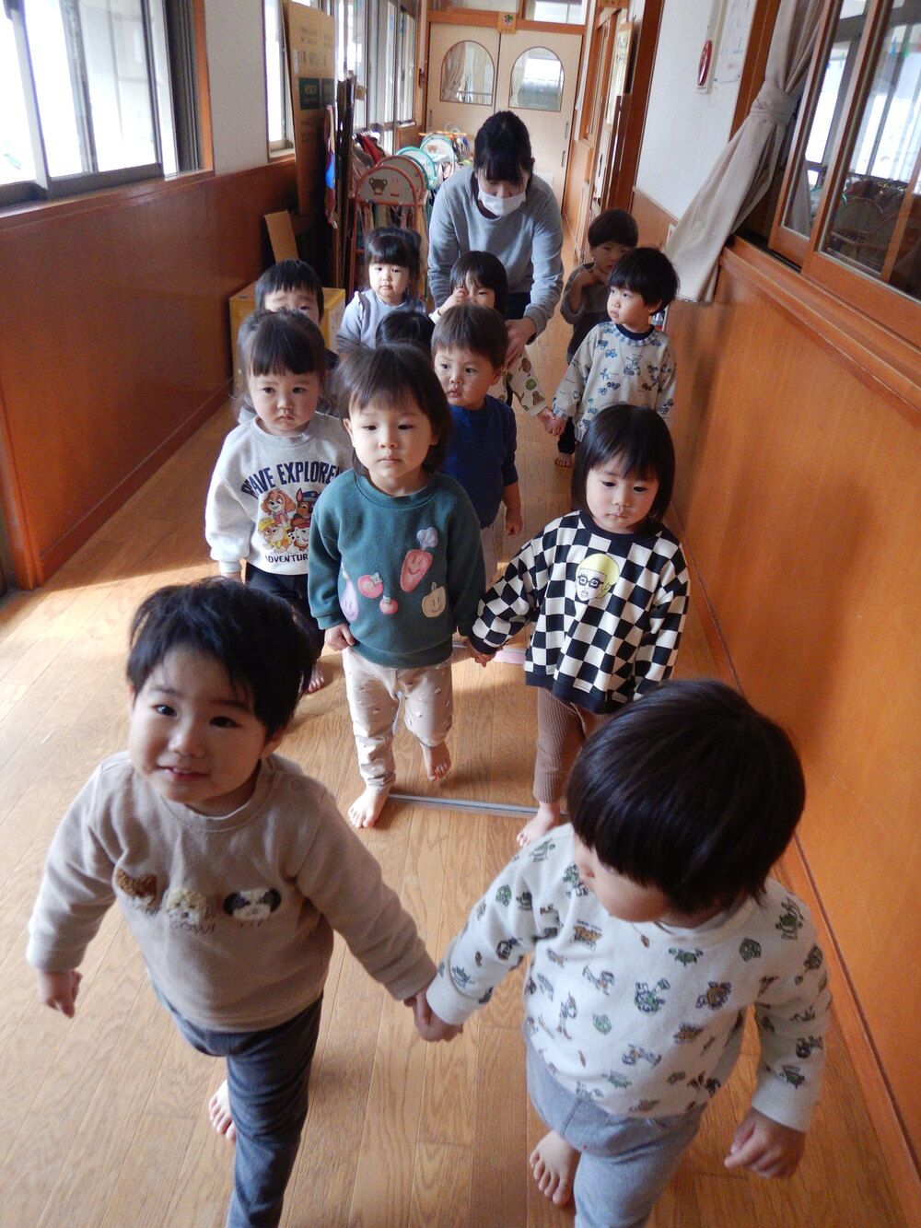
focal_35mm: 24
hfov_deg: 56.8
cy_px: 614
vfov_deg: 71.6
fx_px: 851
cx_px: 460
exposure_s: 1/30
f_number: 2.8
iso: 125
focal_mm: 4.3
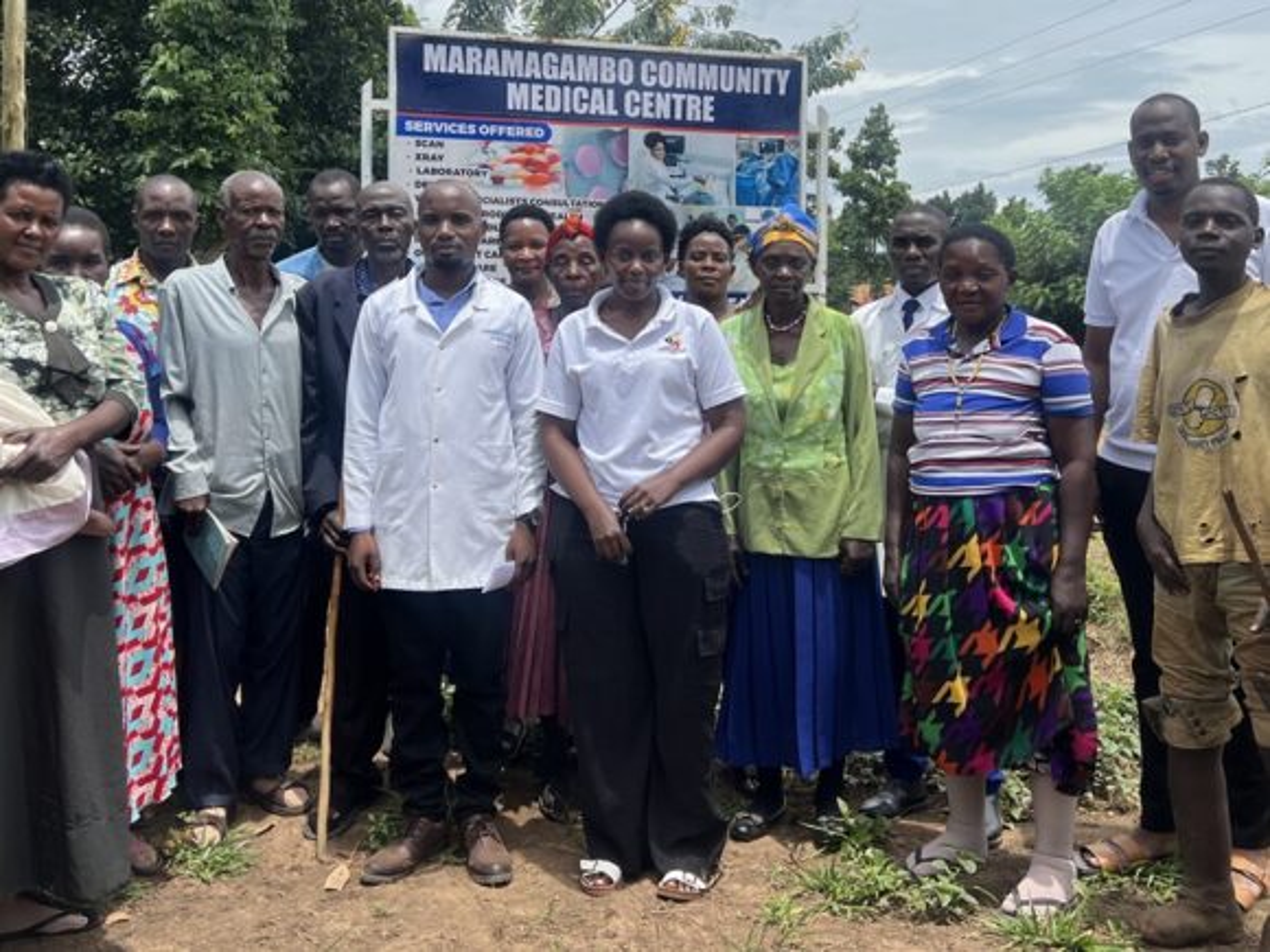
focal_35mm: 26
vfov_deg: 53.1
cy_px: 476
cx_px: 635
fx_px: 954
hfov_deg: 67.3
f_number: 1.5
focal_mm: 5.7
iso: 50
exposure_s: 1/3356
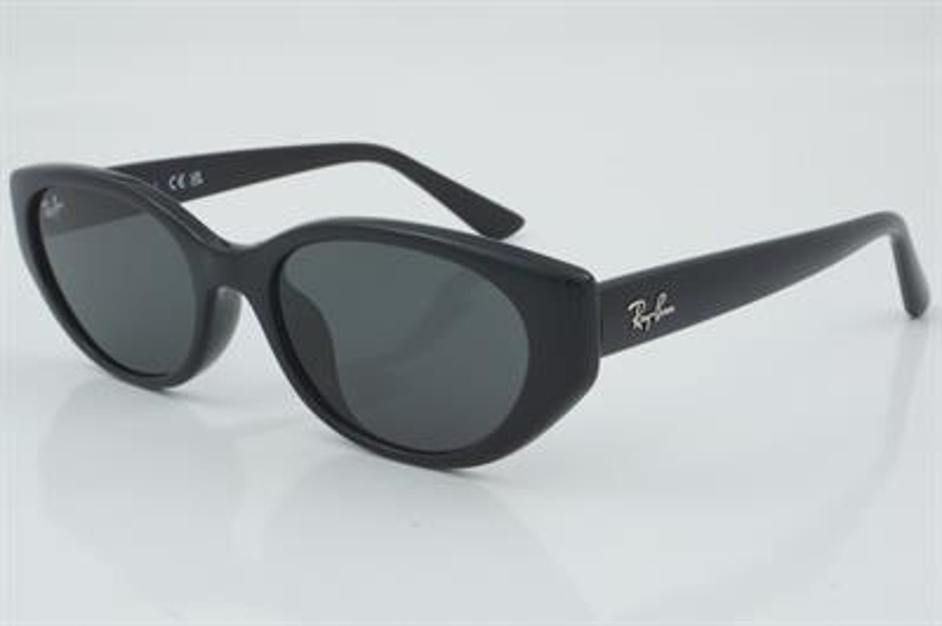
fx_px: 1961
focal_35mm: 75
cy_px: 313
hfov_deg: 27.0
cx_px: 471
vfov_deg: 18.2
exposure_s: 1/3
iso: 100
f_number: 32
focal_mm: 50
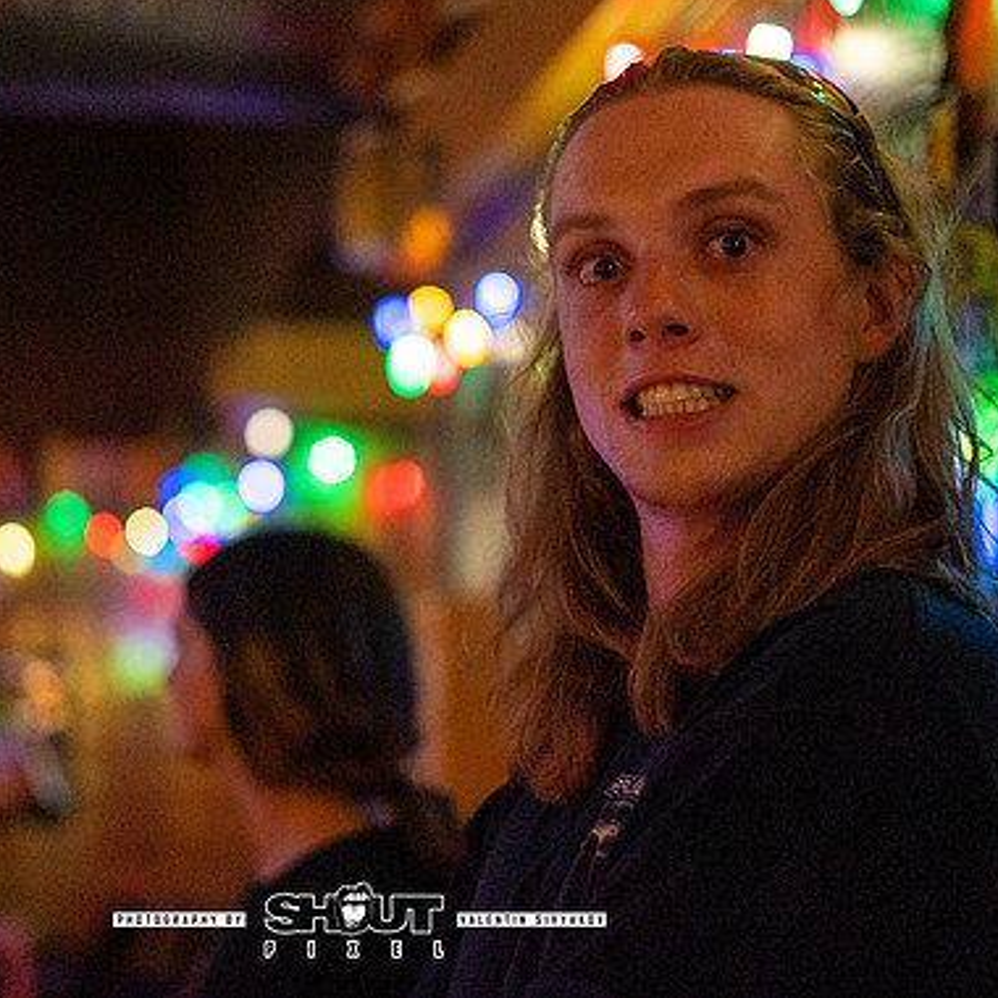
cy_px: 487
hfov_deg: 25.7
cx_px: 379
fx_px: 2185
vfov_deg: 25.7
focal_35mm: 67
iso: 3200
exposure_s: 1/200
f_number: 1.8
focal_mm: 50
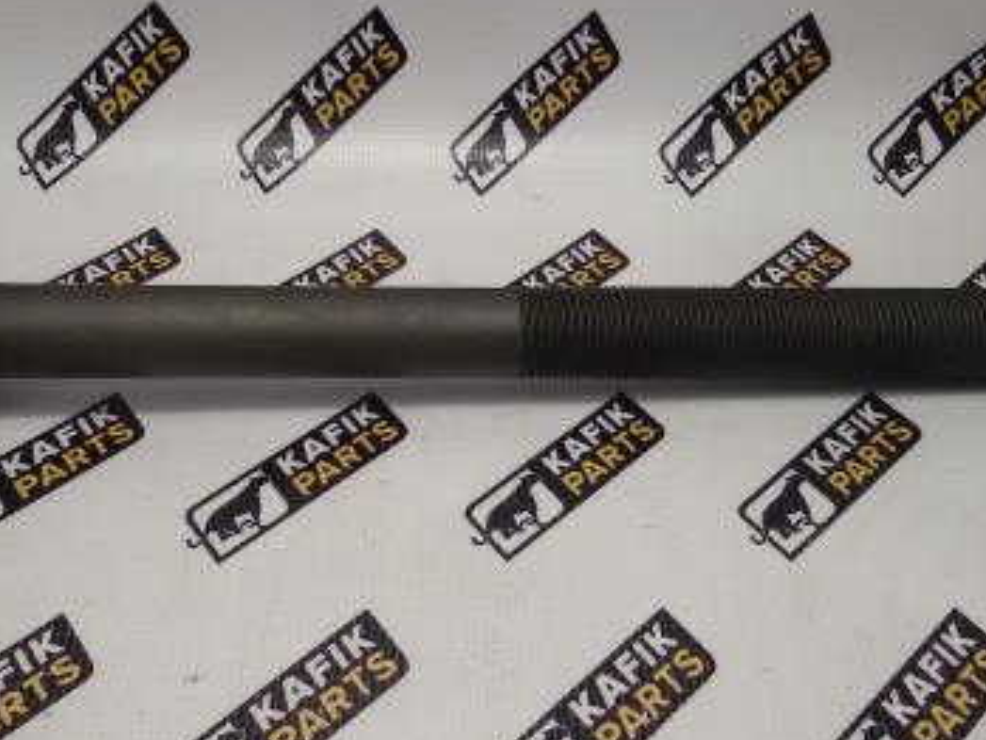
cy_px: 354
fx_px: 1368
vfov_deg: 30.3
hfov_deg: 39.6
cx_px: 463
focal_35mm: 48
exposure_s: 1/60
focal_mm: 2.93
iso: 50
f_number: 2.4
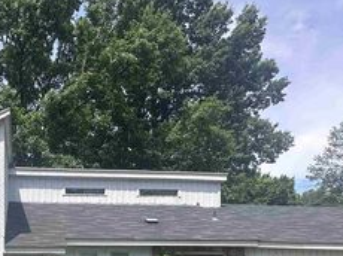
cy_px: 274
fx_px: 386
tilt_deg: -0.8
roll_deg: -0.5
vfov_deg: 32.8
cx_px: 55
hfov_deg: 44.8
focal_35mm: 39
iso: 50
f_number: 2.2
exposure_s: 1/1171
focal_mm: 2.22
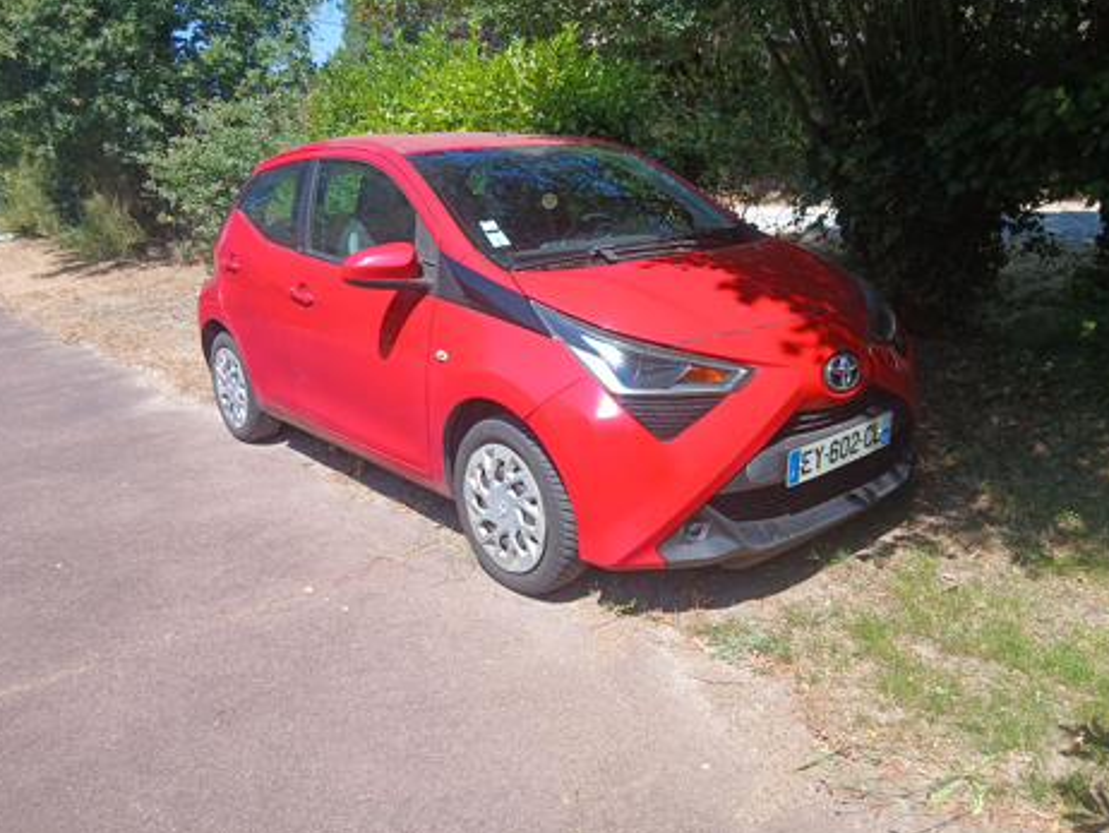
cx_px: 559
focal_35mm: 27
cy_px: 415
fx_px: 865
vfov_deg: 51.4
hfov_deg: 65.3
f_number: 1.8
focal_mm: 3.98
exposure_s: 1/263
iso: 20
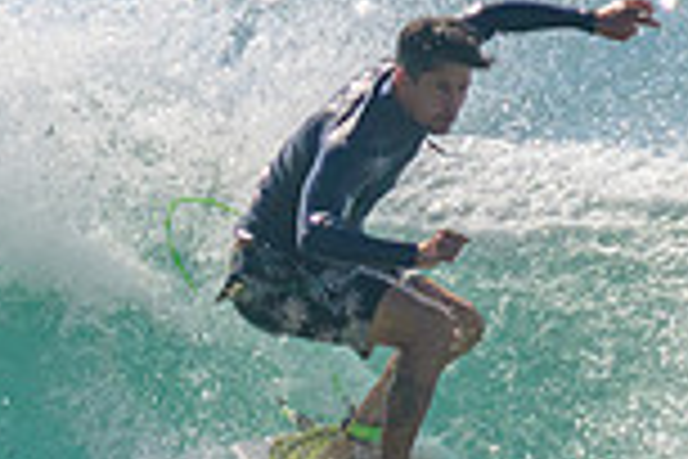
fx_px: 64227
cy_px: 505
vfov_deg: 0.4
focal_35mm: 3361
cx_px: 18
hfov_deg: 0.6
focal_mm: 700
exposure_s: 1/2000
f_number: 11
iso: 450
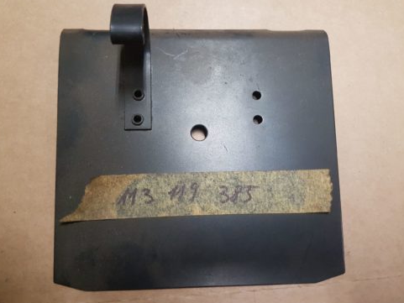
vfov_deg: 51.4
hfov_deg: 65.3
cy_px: 151
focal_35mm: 27
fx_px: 315
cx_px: 201
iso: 250
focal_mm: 4.2
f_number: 1.7
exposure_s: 1/25
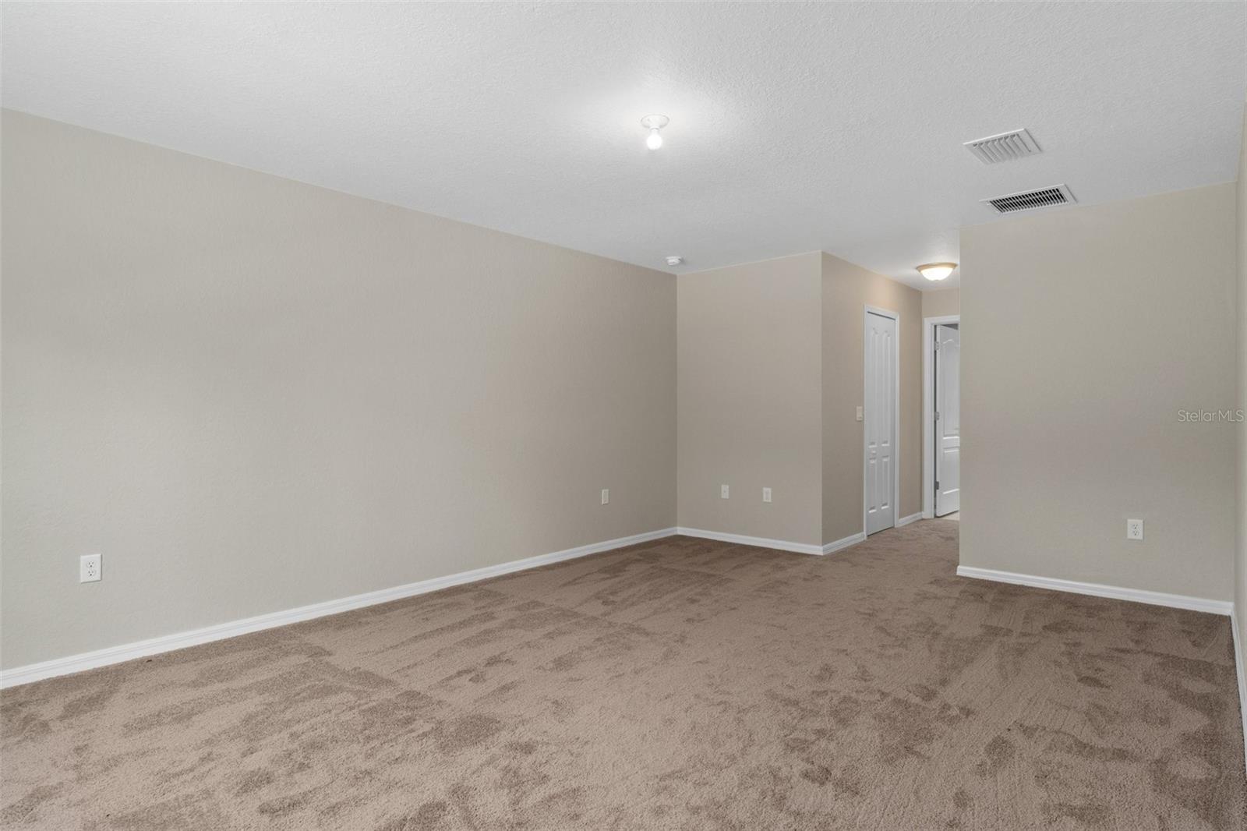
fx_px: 623
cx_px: 624
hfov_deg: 90.0
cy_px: 416
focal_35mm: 18
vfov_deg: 67.4
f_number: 8
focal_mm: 12
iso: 320
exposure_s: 1/2.5
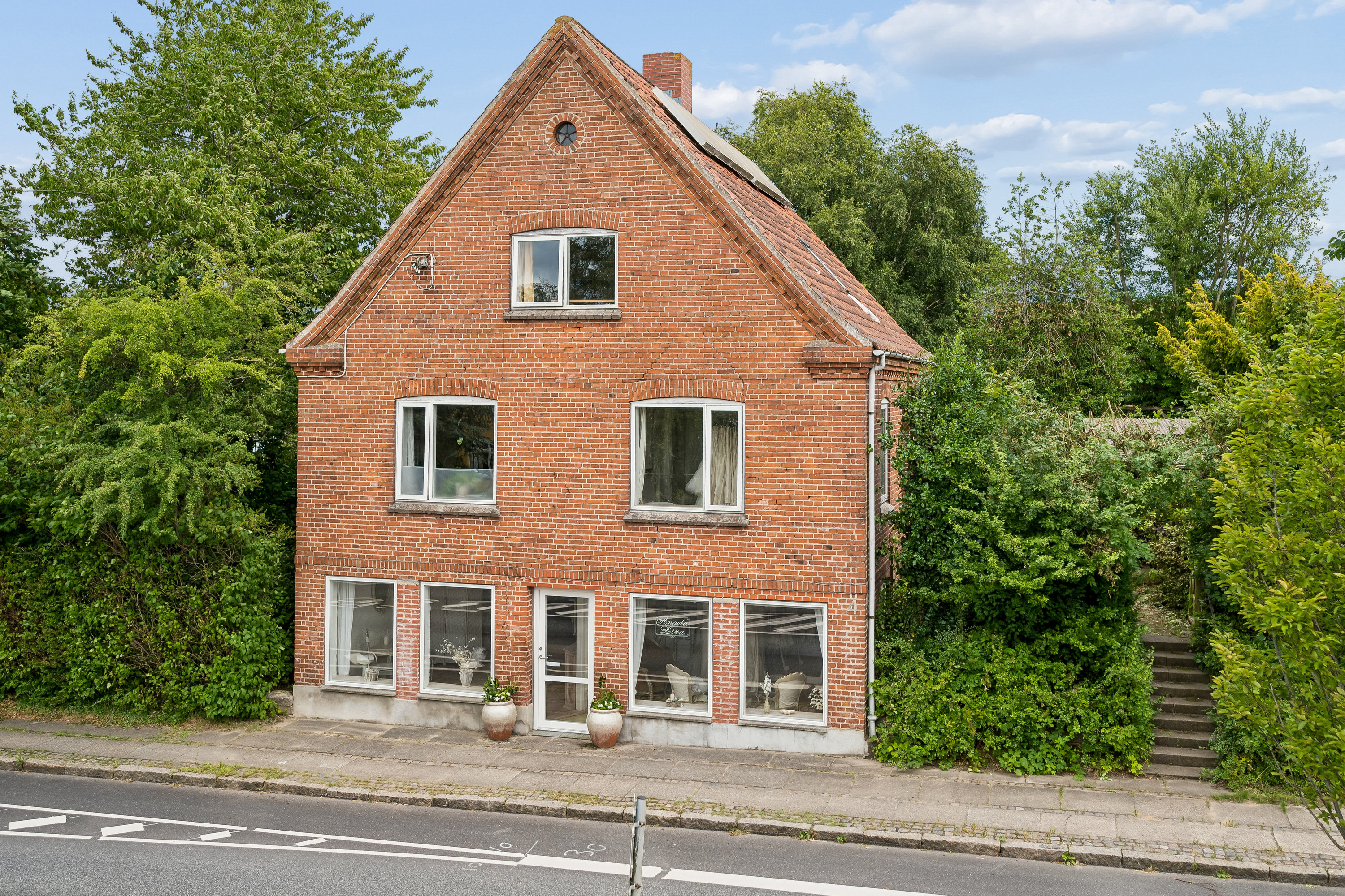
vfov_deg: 43.6
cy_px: 448
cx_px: 672
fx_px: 1121
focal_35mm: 30
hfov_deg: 61.9
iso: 100
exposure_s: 1/320
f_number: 5
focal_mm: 30
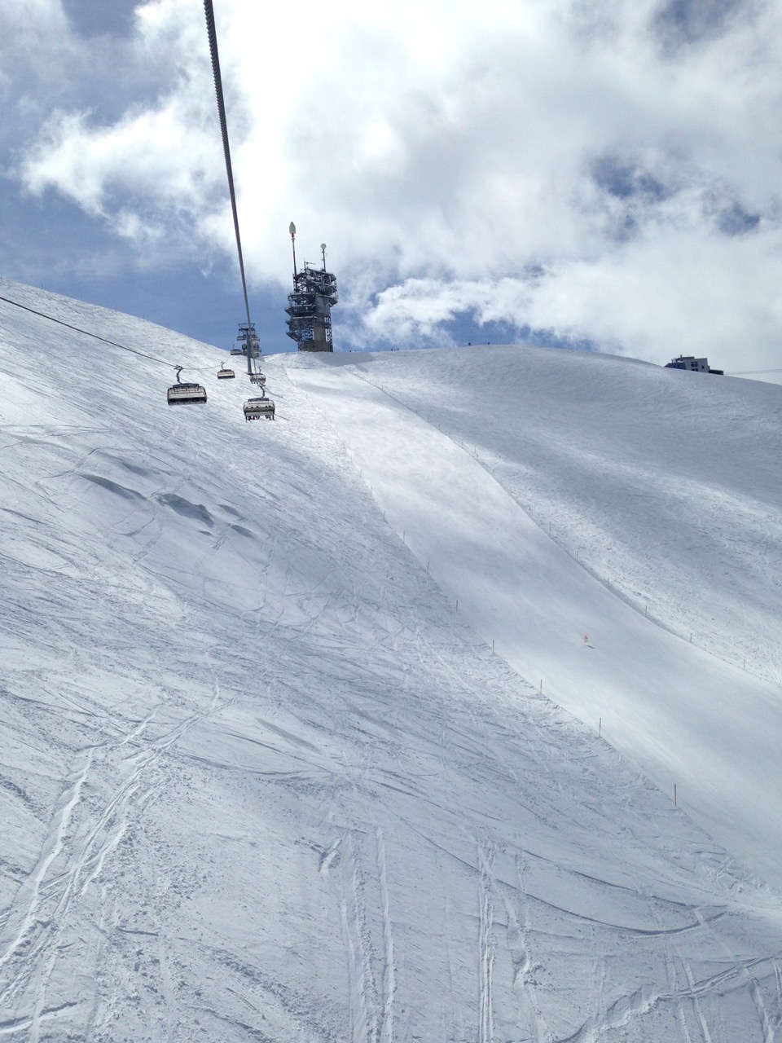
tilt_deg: +6.3
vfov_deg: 55.4
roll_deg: +5.1
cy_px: 522
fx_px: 994
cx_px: 391
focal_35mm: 33
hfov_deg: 42.9
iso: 50
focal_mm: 4.12
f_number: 2.4
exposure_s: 1/6803
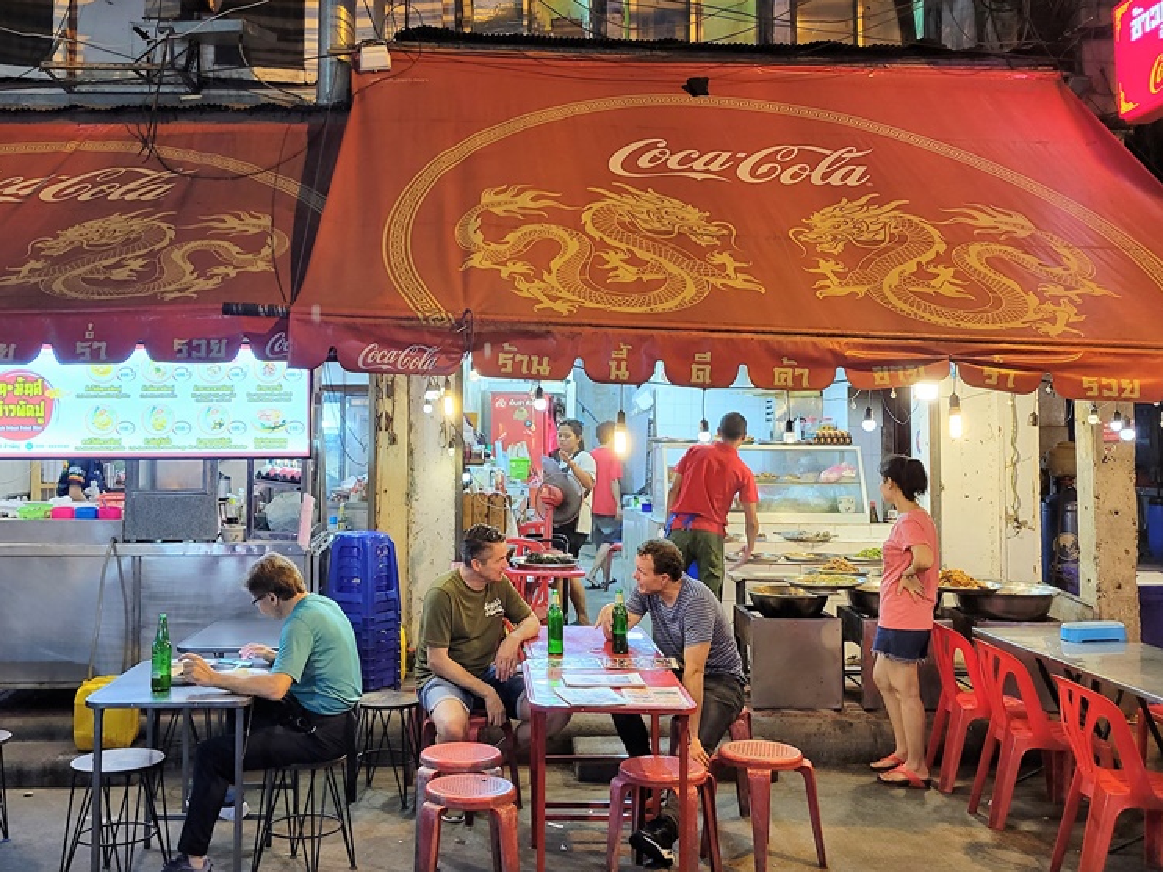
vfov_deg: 40.6
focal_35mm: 35
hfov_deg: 52.4
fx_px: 1176
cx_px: 479
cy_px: 387
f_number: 1.8
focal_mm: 5.4
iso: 320
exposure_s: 1/50
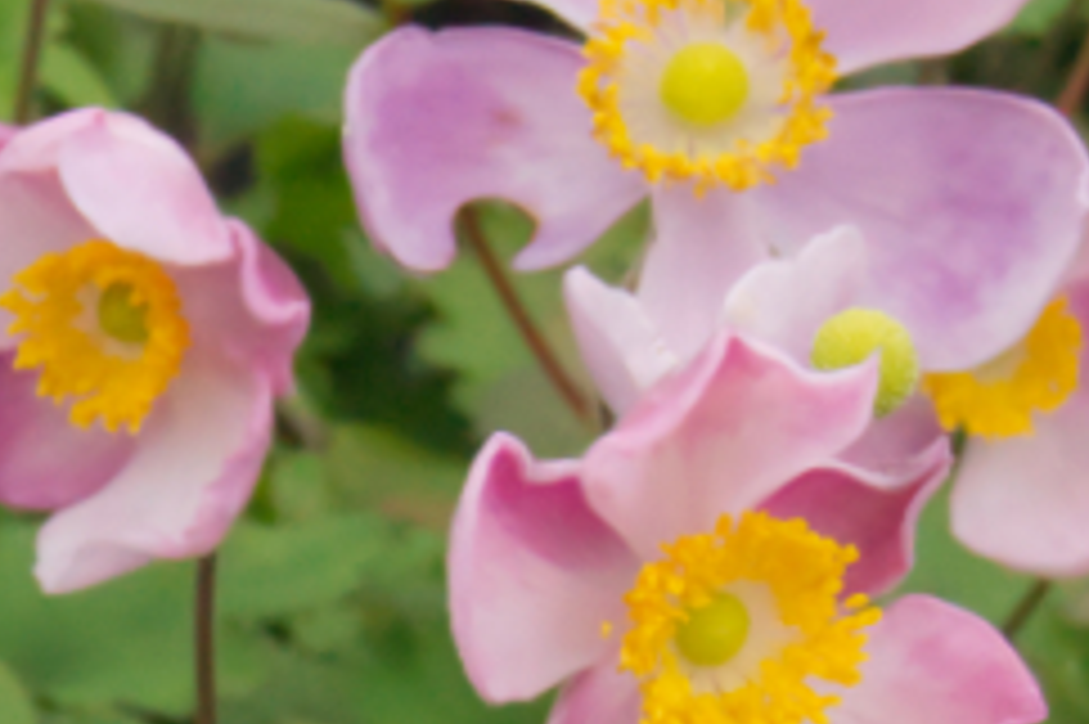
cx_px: -886
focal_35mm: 409
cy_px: 1331
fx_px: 12378
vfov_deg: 3.3
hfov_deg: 5.0
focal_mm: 55
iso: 3200
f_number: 16
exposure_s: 1/60
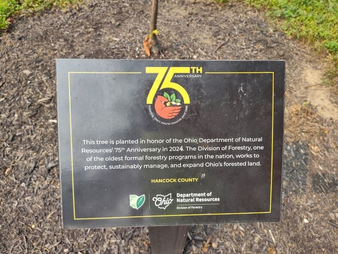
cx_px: 169
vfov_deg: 58.9
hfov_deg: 73.9
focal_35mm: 23
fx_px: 225
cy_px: 127
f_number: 1.8
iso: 100
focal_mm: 5.56
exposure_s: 1/586
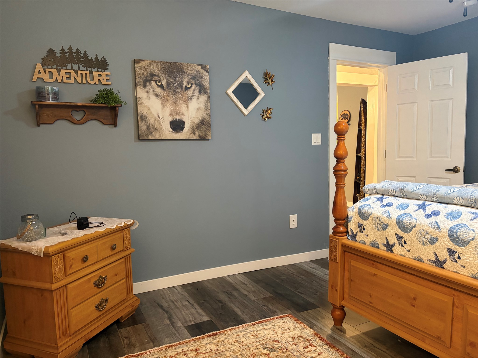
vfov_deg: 53.1
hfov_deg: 67.3
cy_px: 179
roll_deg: +1.9
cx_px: 239
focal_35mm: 26
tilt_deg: -6.0
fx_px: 359
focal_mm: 5.96
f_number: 1.6
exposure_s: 1/40
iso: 400
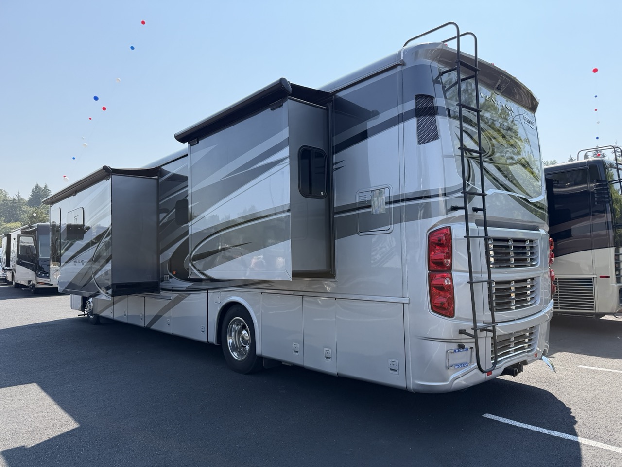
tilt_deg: +2.6
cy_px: 234
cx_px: 311
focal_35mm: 24
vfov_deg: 56.8
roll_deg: +0.6
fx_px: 431
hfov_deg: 71.6
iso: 80
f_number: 1.78
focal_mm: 6.76
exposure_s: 1/1949
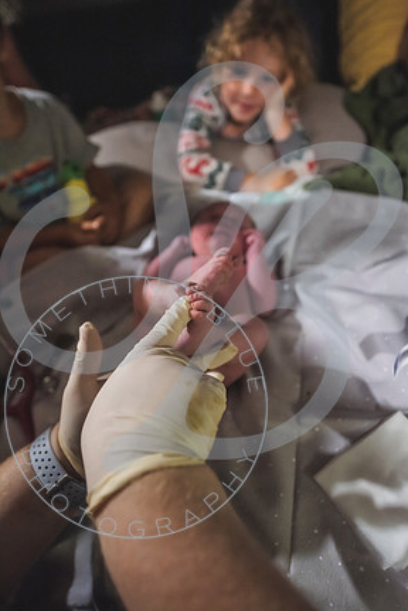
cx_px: 200
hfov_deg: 51.3
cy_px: 300
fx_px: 425
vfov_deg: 71.5
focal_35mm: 25
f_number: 2.8
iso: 2000
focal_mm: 24
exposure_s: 1/60
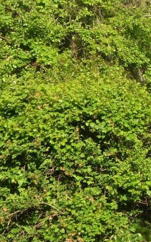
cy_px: -41
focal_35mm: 144
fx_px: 949
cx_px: 242
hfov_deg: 8.8
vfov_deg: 14.1
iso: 400
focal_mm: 24
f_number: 20
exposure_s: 1/125
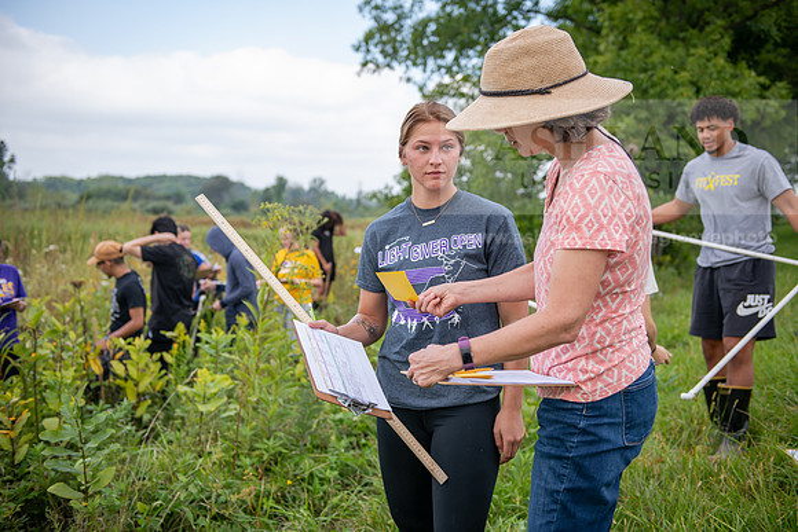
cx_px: 399
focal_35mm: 40
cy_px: 266
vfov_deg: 33.4
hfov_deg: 48.4
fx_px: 887
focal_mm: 40
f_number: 3.2
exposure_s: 1/400
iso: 100
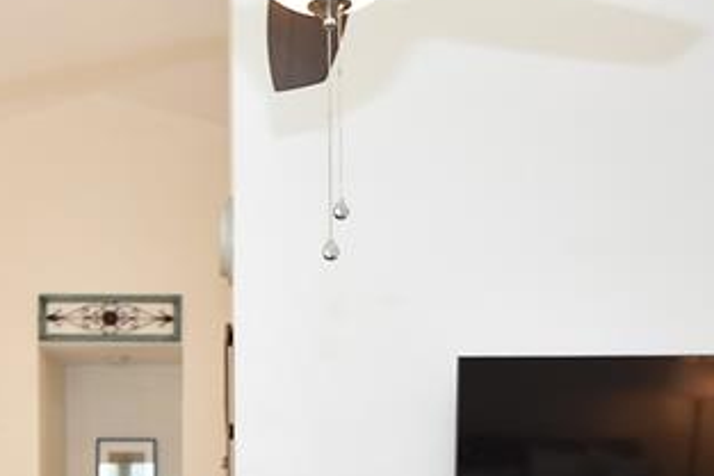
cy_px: 522
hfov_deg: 39.9
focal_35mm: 49
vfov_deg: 25.6
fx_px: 972
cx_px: 246
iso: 400
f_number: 4
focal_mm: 10
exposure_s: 1/60
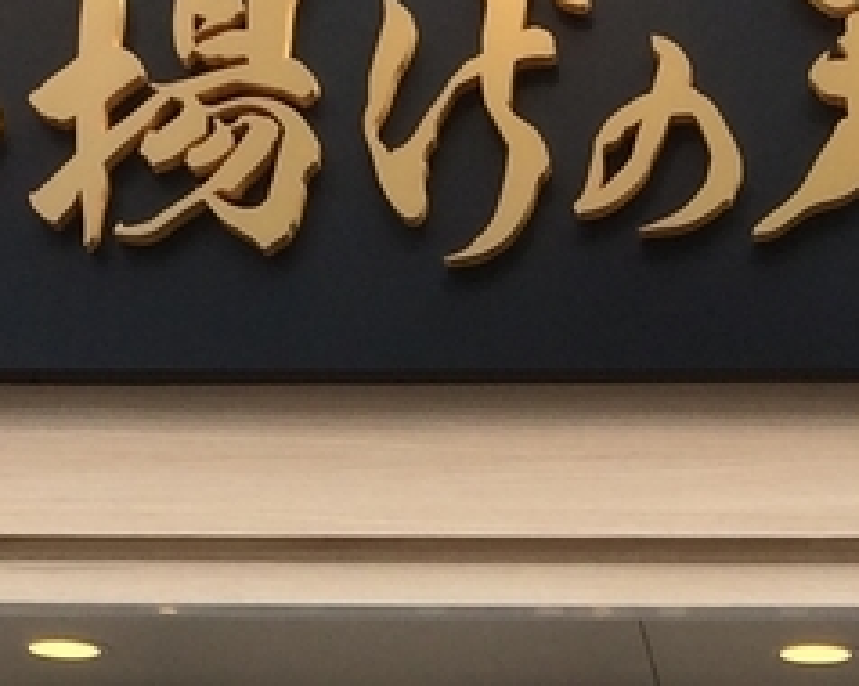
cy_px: 1480
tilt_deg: -2.2
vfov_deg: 9.8
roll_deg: +1.7
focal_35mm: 143
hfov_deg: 13.5
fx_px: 3633
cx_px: 599
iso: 32
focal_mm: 4.15
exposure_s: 1/733
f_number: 2.2
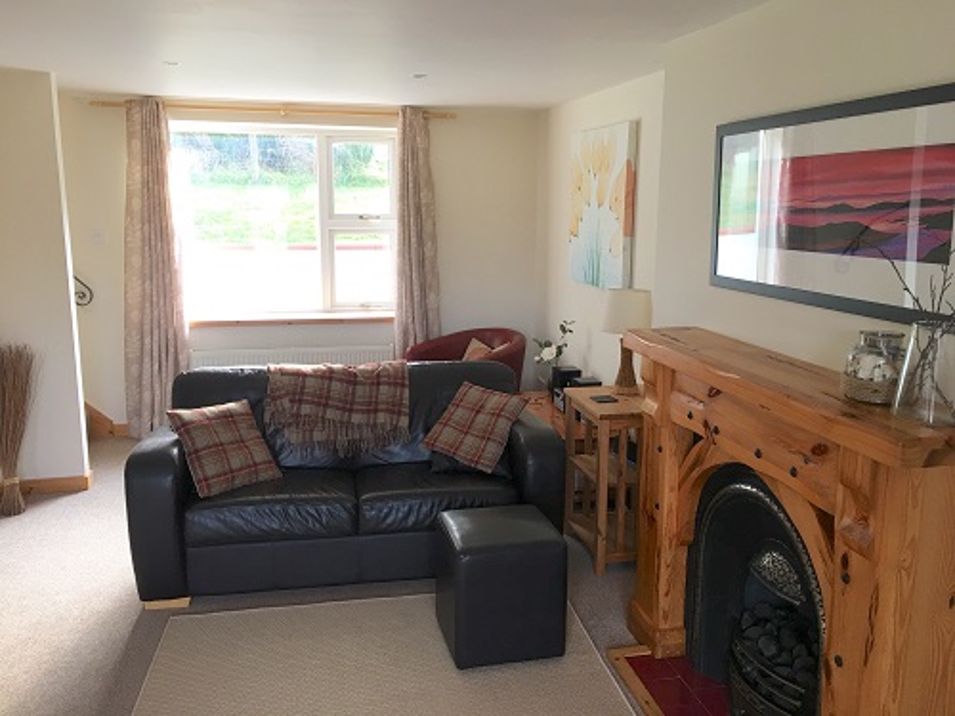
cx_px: 478
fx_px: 800
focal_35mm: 29
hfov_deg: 61.7
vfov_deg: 48.2
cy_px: 358
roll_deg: -0.7
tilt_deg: -9.8
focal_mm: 4.15
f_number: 2.2
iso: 32
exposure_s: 1/33
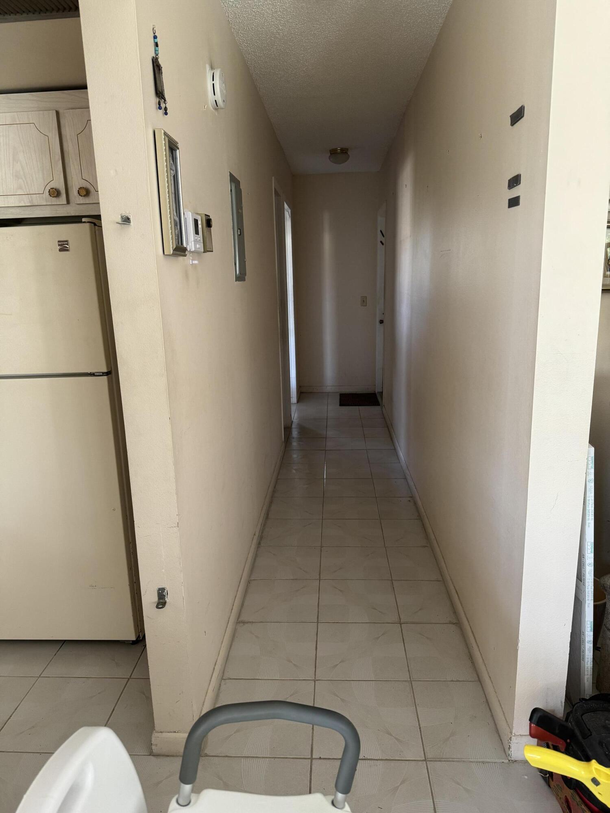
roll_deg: +2.9
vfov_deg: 71.6
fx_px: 564
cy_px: 406
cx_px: 305
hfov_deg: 56.8
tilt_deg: -13.2
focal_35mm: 24
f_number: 1.78
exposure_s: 1/60
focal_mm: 6.86
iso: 250
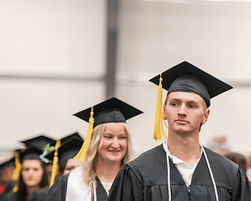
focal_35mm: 237
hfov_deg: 8.1
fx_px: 1761
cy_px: 136
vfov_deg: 6.5
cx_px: 226
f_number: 3.2
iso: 2500
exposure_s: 1/200
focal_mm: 135
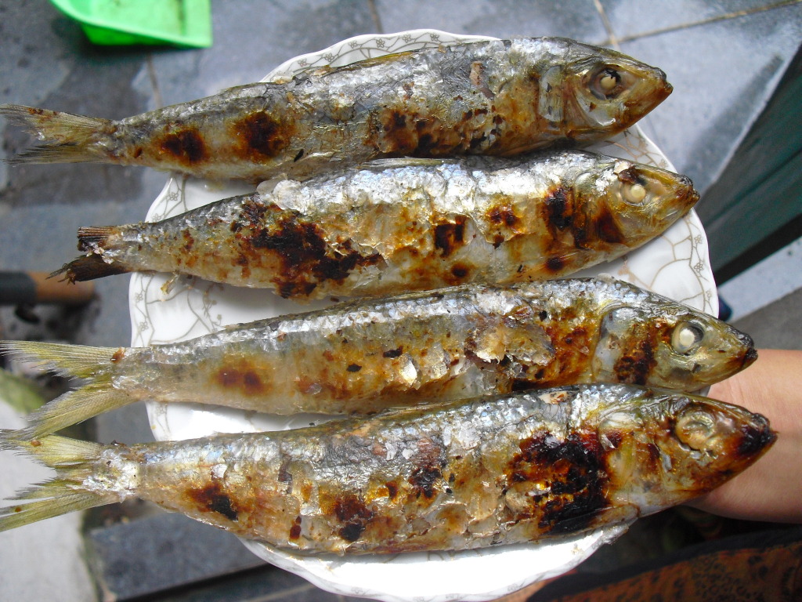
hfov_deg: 51.4
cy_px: 301
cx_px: 401
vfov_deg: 39.7
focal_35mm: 36
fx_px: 834
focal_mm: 6.3
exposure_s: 1/125
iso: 200
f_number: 3.1
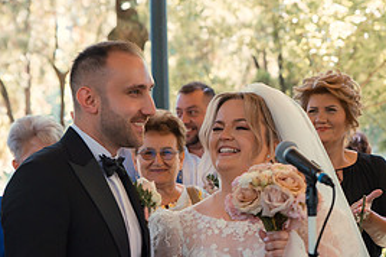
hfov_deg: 17.2
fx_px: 1274
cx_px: 220
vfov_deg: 11.4
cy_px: 212
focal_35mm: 119
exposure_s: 1/125
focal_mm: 55
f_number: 3.5
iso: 500
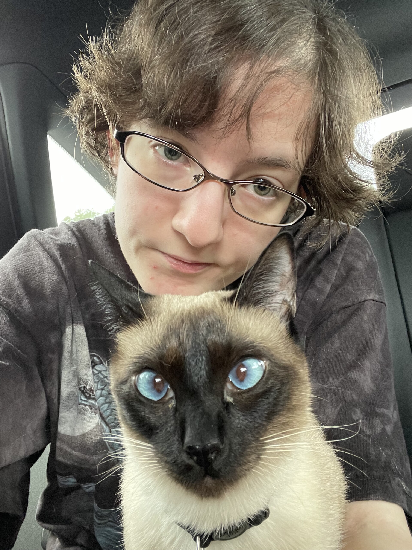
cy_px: 275
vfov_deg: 60.0
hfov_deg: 46.8
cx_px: 206
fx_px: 476
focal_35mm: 30
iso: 250
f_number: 2.2
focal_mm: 2.71
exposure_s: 1/60
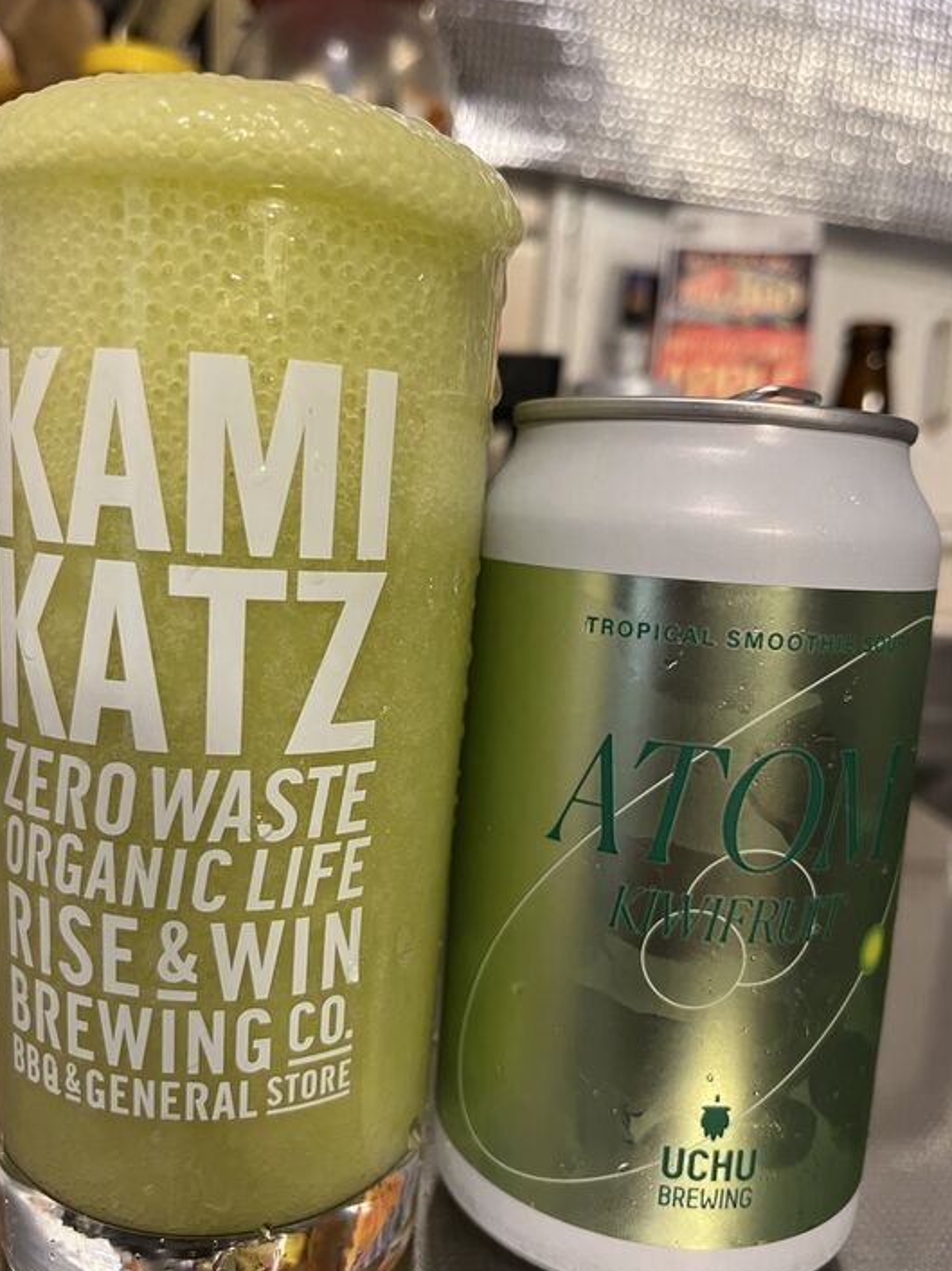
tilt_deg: -7.9
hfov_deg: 49.7
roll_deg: -4.3
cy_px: 641
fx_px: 1027
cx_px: 445
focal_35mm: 28
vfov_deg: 63.5
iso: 250
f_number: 1.6
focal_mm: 5.1
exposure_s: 1/60
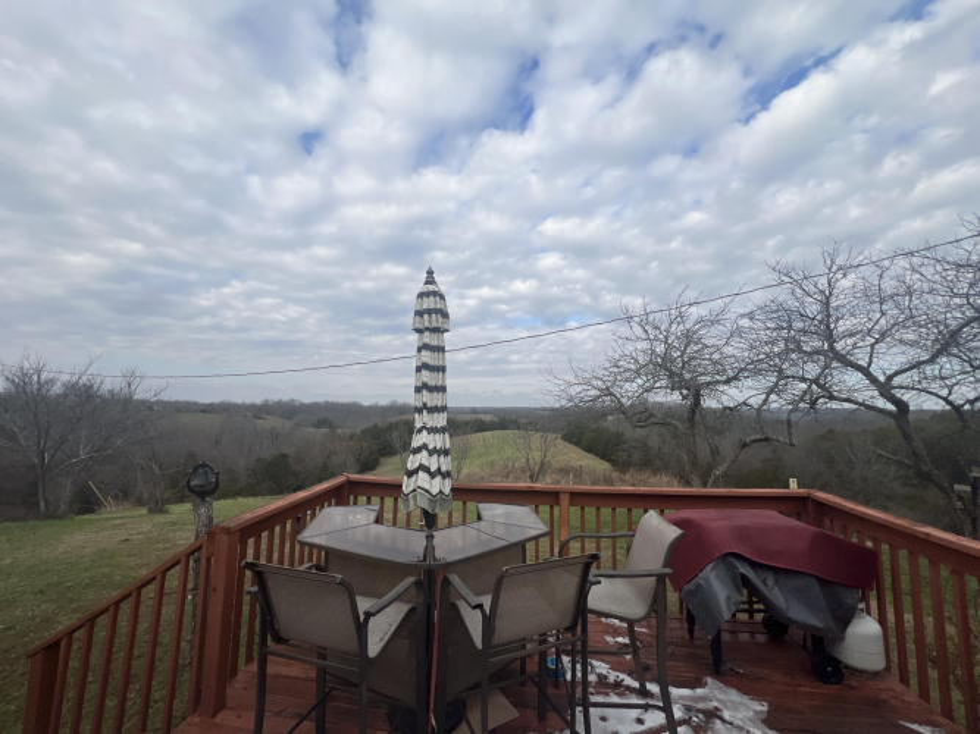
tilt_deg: +5.5
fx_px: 368
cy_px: 367
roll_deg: -0.6
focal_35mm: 13
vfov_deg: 89.9
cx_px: 490
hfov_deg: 106.2
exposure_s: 1/2137
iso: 32
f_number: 1.8
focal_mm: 1.57
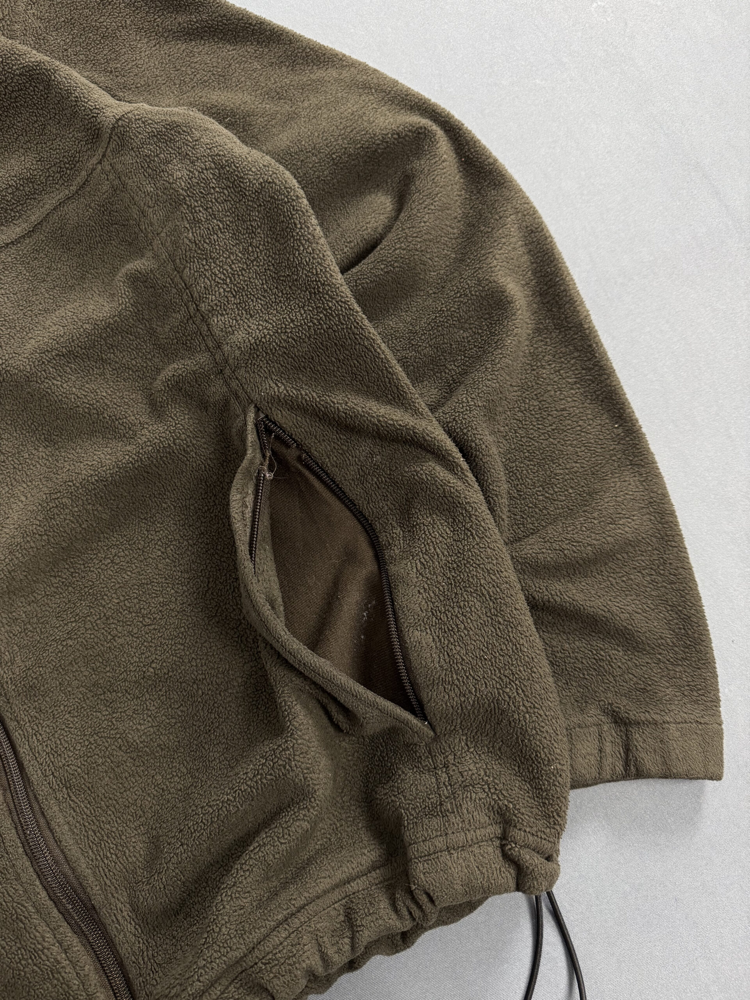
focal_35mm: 24
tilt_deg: -77.8
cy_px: 500
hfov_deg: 56.8
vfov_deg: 71.6
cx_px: 375
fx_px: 693
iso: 320
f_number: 1.78
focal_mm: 6.76
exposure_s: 1/60
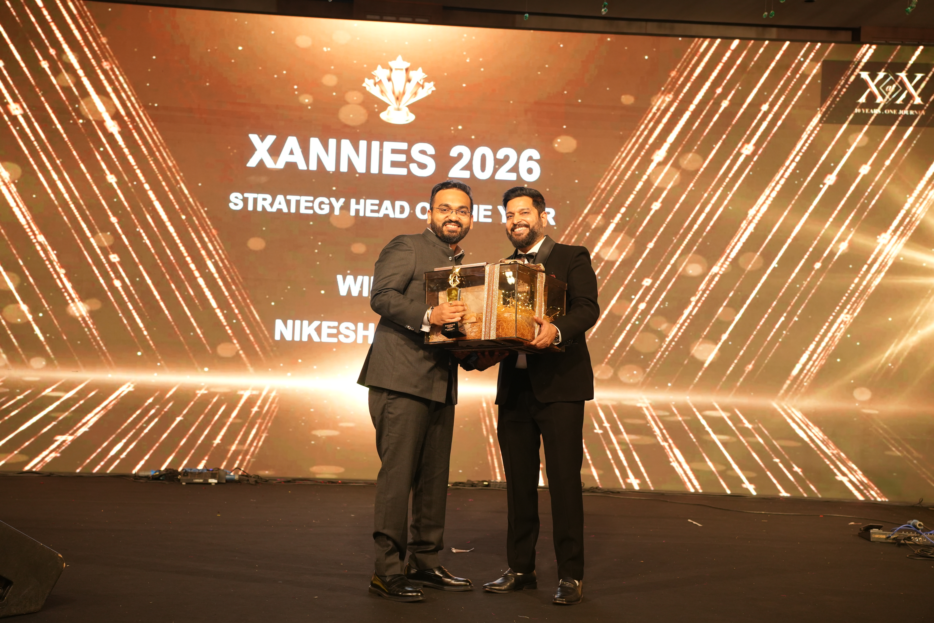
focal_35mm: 50
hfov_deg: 39.6
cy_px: 312
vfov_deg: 27.0
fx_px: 1297
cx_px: 467
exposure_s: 1/125
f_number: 3.5
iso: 1000
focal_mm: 50
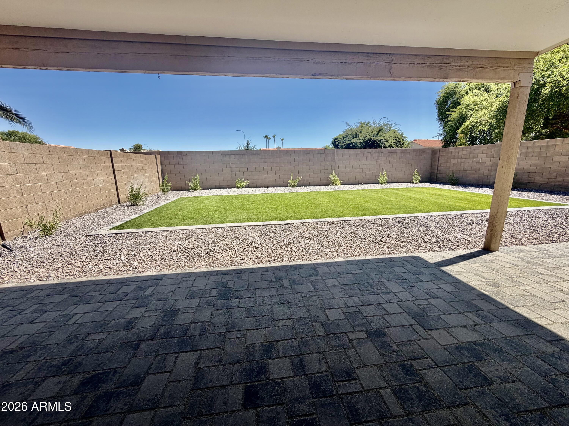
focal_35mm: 14
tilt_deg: -12.0
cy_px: 213
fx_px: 230
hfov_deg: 102.1
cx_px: 284
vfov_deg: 85.7
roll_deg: +1.5
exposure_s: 1/770
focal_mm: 2.22
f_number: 2.2
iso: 25
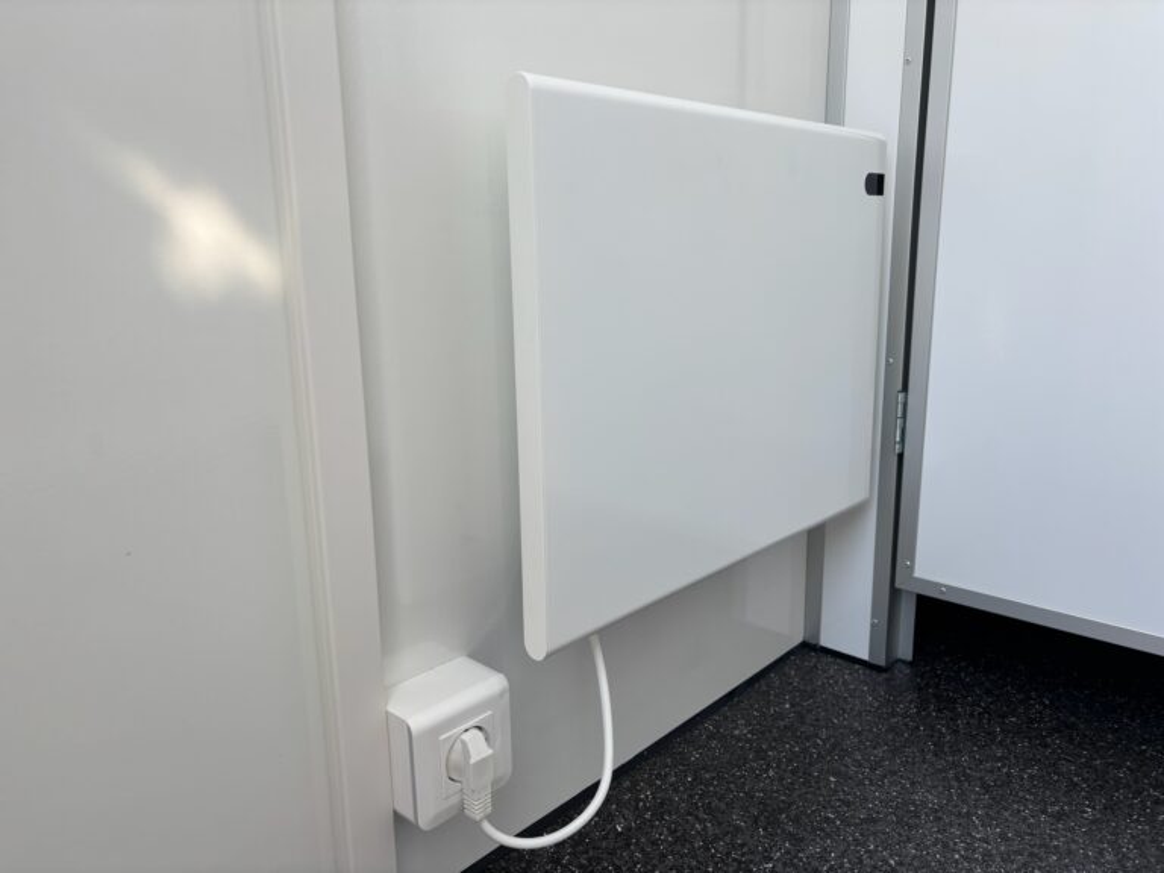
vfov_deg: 53.1
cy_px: 436
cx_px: 582
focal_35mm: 26
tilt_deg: -14.6
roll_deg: -1.0
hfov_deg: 67.3
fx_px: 874
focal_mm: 5.96
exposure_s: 1/241
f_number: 1.6
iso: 40
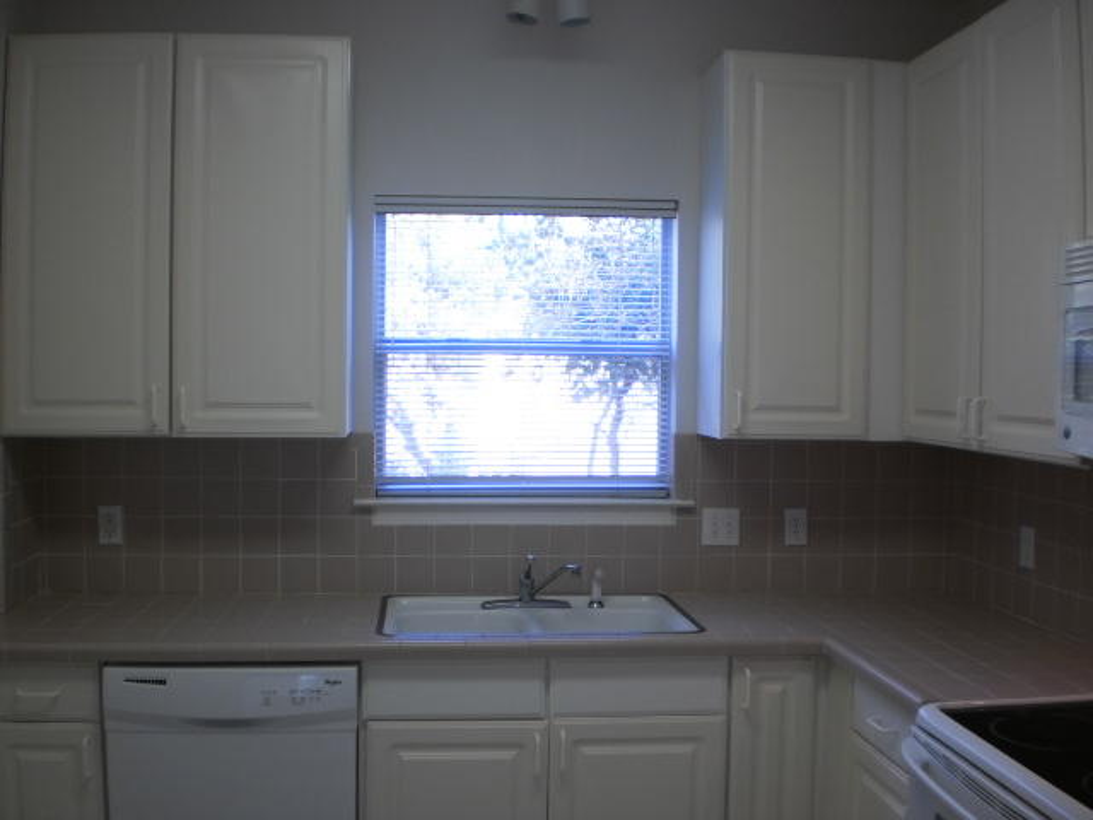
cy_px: 410
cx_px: 546
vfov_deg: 39.7
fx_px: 1137
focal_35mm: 36
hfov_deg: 51.4
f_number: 3.1
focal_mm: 6.3
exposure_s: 1/30
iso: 100
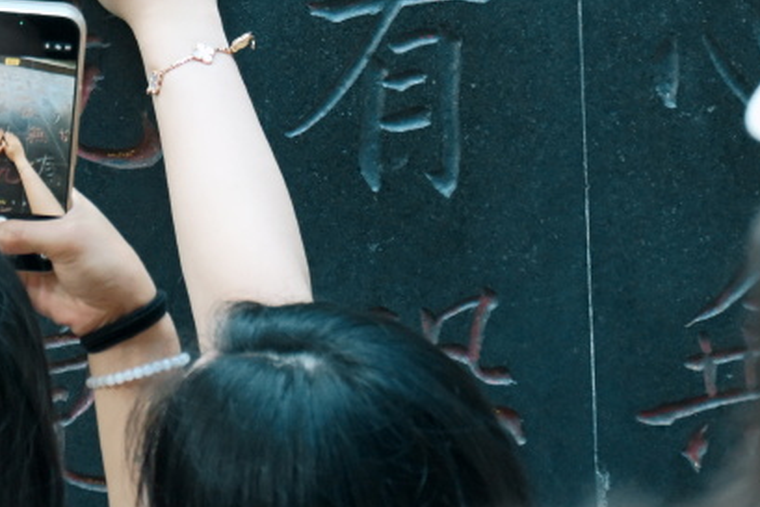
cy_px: -199
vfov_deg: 2.0
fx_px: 14867
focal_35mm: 704
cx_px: 0
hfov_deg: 2.9
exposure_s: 1/250
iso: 1600
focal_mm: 160
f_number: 5.6
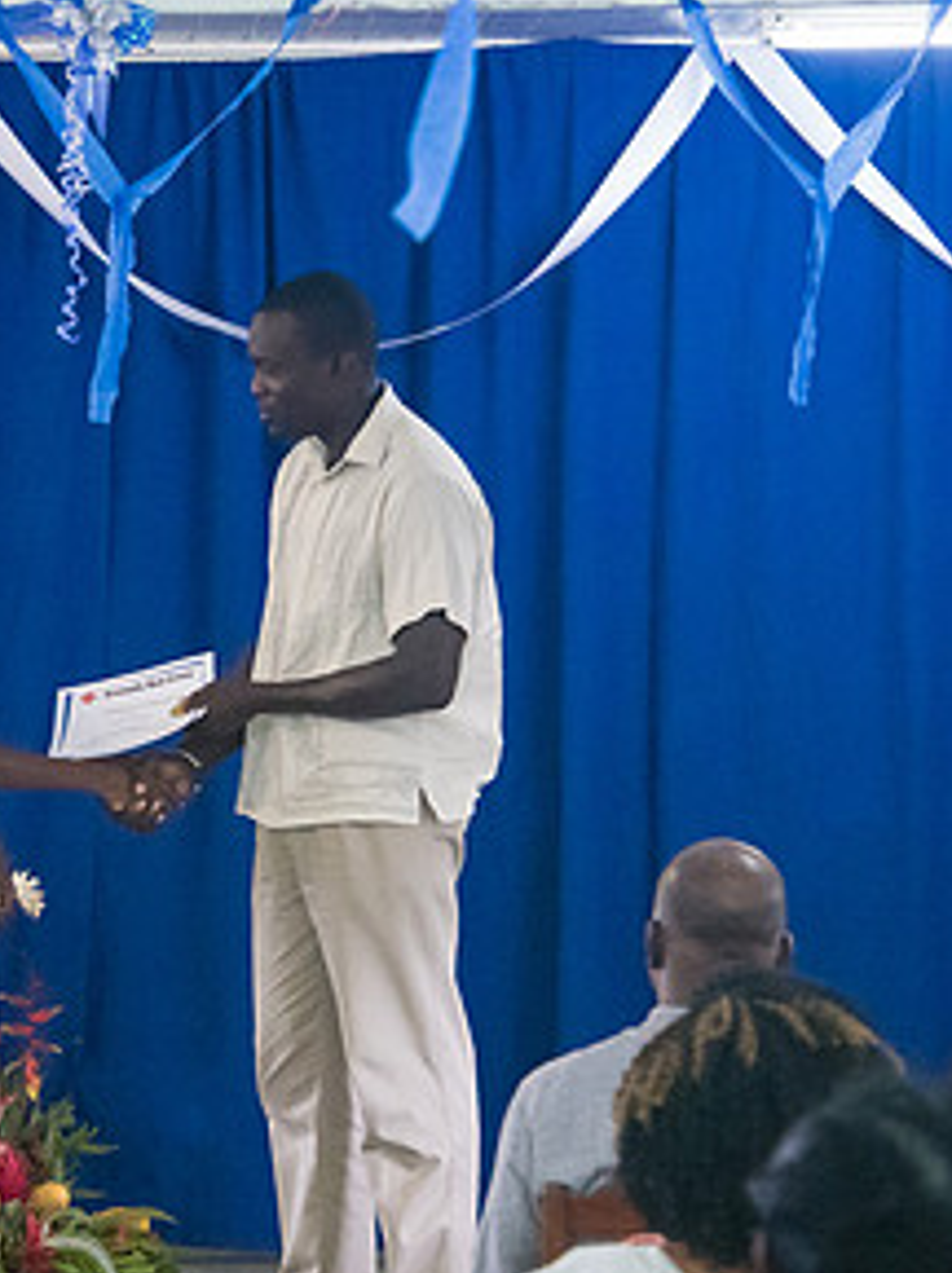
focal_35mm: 261
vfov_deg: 7.6
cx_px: -84
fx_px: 9592
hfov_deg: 5.7
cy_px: 782
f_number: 6.3
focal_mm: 135
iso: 20000
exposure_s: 1/200
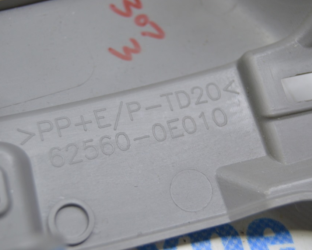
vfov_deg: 22.5
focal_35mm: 68
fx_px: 628
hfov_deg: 27.9
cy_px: 125
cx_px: 155
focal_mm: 40
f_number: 5.6
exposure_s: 1/20
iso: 400
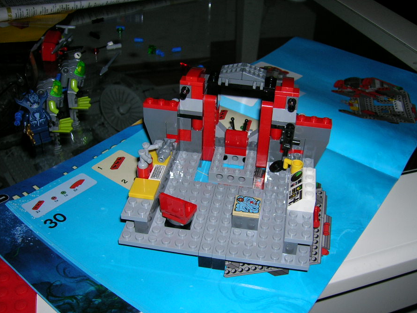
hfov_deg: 47.8
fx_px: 470
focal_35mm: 39
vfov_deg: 36.8
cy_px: 166
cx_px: 225
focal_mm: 5.7
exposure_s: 1/60.1
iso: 50
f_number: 2.9
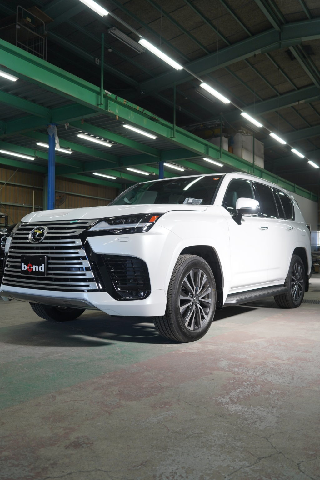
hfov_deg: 42.3
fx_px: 413
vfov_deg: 60.3
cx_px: 160
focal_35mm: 31
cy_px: 240
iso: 400
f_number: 4.5
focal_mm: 31
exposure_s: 1/60
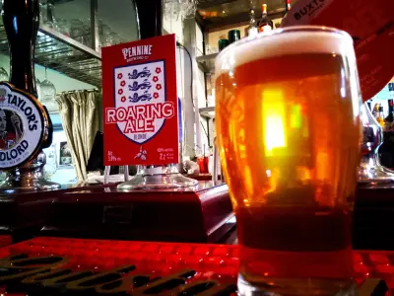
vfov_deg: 49.7
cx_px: 197
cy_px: 148
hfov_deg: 63.4
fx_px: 319
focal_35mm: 28
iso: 1810
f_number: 2
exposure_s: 1/15
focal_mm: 3.54
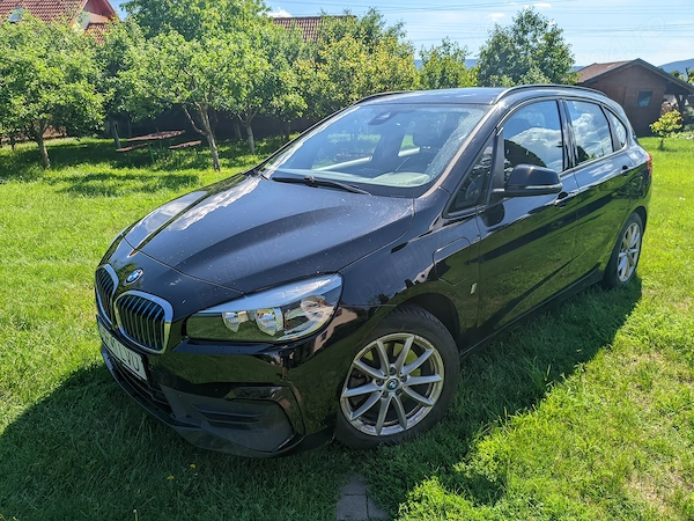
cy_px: 260
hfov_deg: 73.9
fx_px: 461
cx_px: 347
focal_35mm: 23
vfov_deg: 58.9
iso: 90
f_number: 1.8
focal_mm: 5.56
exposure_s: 1/2114
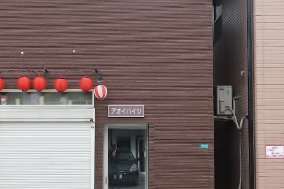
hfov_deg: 37.9
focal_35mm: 52
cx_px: 105
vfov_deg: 25.9
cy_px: 123
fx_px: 410
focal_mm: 6.3
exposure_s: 1/200
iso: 125
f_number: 3.5
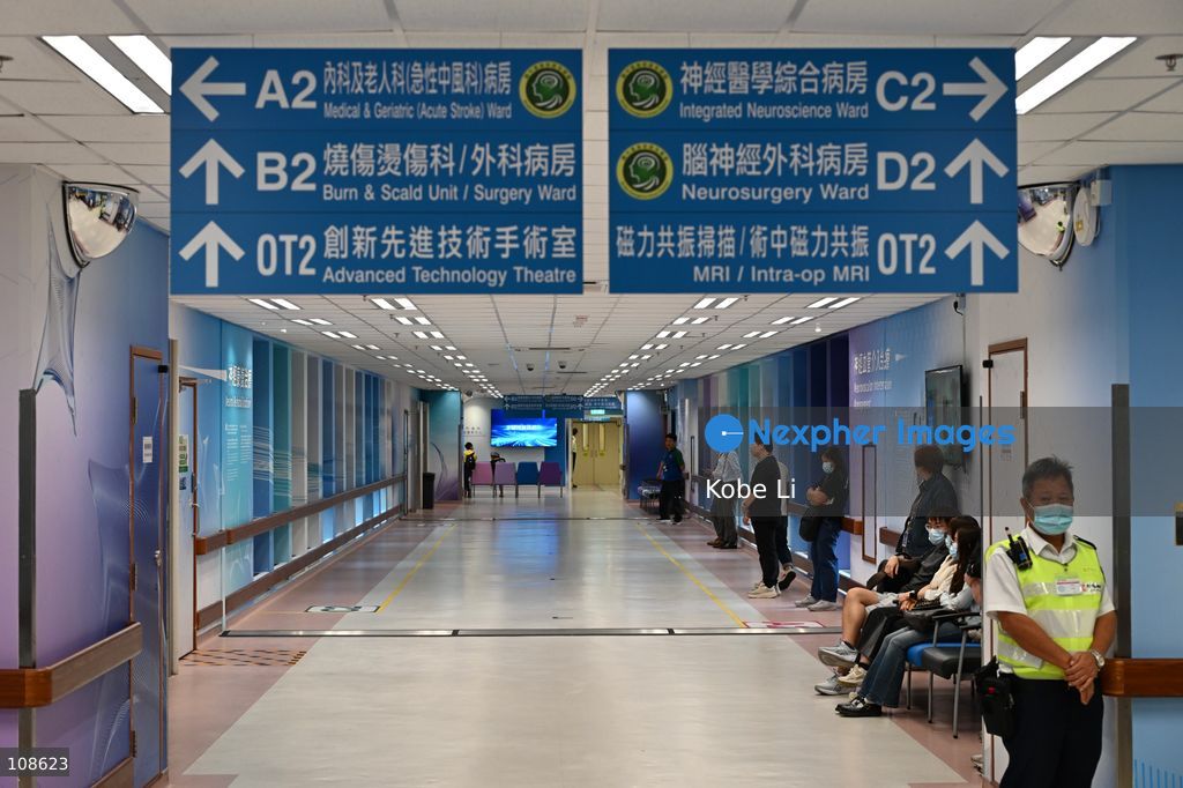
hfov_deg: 36.9
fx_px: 1774
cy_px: 394
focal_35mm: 54
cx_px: 592
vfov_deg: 25.0
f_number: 5
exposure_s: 1/160
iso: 1250
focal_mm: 54
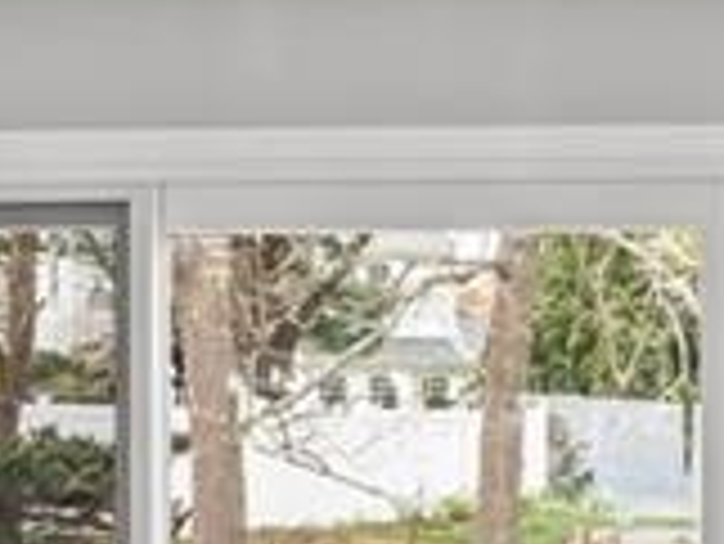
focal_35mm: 147
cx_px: 778
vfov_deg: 10.0
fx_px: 3077
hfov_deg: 13.2
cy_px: 535
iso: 100
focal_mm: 24
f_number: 8
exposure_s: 1/4
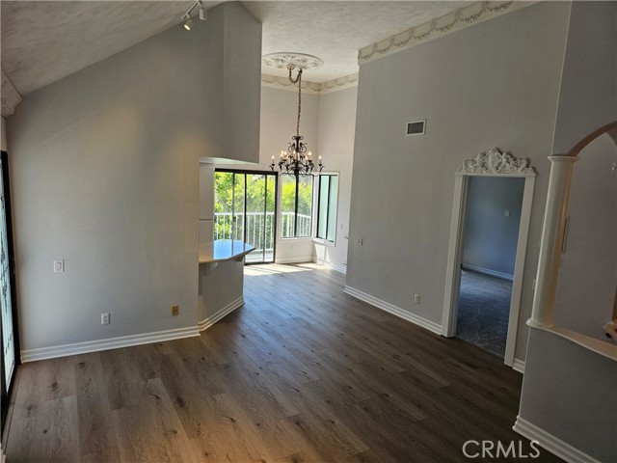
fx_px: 410
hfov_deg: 73.9
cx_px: 308
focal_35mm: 23
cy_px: 232
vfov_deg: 58.9
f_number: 1.7
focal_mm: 6.3
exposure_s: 1/120
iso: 25
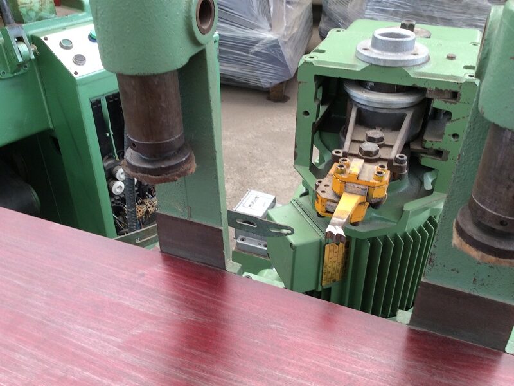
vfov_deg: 44.2
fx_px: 475
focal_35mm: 32
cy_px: 193
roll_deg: +0.2
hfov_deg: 56.8
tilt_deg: -36.4
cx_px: 257
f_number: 2.4
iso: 32
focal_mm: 3.3
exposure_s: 1/24
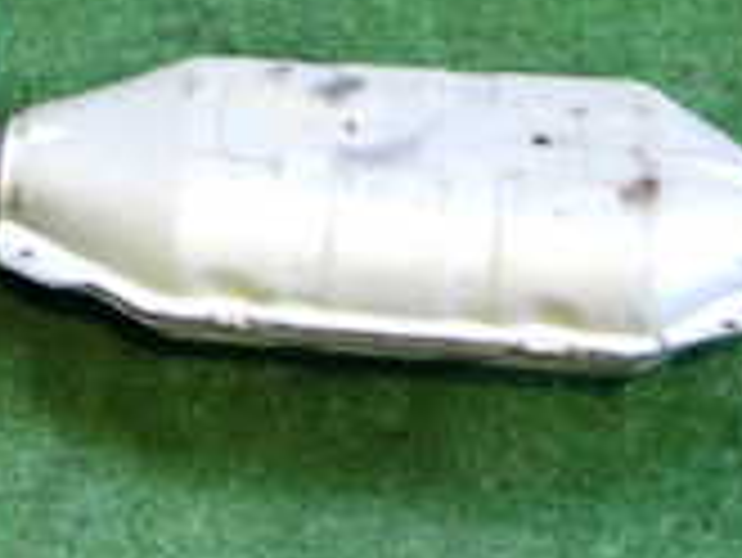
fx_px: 2338
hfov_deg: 16.2
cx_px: -436
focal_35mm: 109
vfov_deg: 13.6
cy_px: 184
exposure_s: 1/30
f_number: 2.3
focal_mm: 5.4
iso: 250
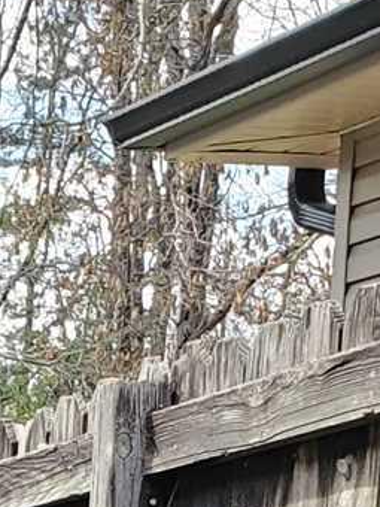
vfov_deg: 8.8
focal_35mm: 176
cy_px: 1625
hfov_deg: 8.2
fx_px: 2576
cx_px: -264
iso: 50
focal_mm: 4.3
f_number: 2.4
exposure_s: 1/133
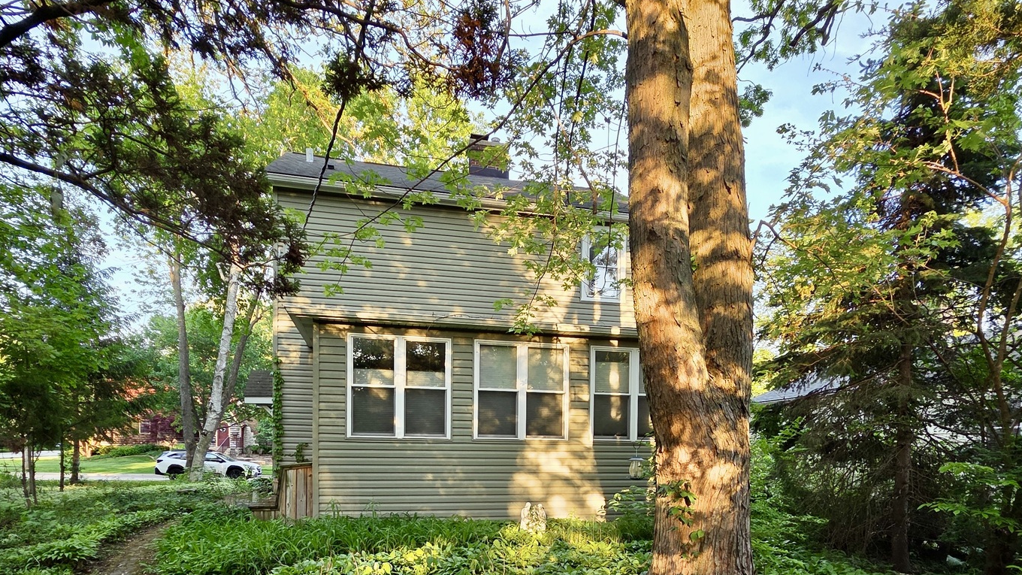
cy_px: 375
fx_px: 406
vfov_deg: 68.9
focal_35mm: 15
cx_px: 510
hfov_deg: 103.0
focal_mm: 2.2
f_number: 2.2
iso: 50
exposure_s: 1/127
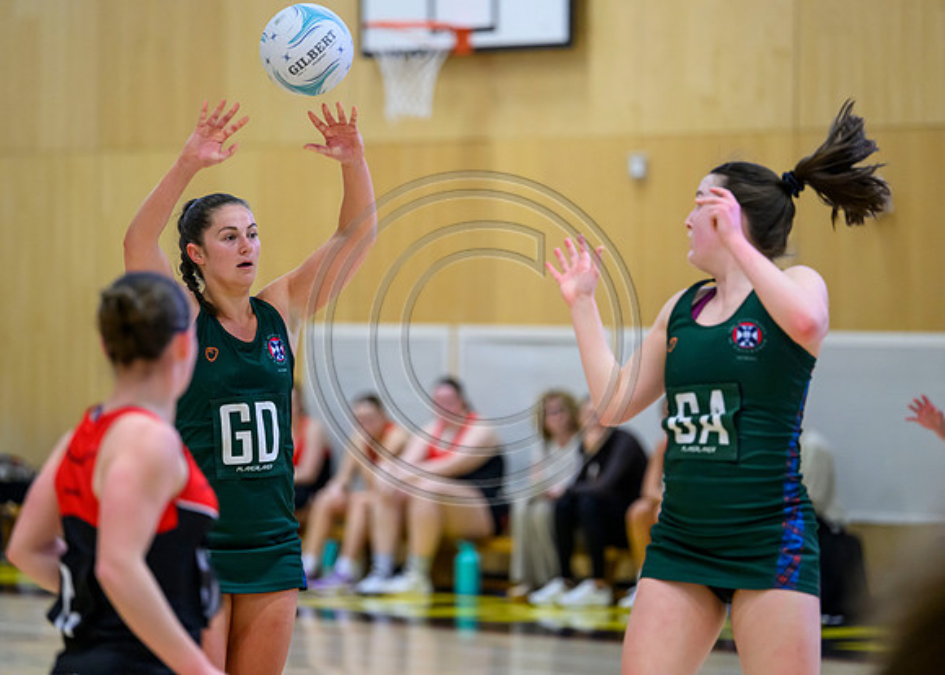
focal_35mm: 209
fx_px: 5620
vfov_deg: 6.9
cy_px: 338
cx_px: 506
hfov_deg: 9.6
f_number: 3.2
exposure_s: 1/1000
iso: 4000
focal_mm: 200
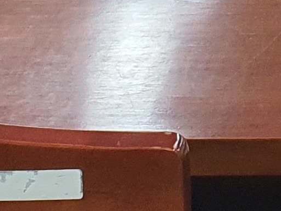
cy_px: -345
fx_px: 1665
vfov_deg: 6.8
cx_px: 439
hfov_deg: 9.3
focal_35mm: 205
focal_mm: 4.3
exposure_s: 1/120
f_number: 2.4
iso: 160
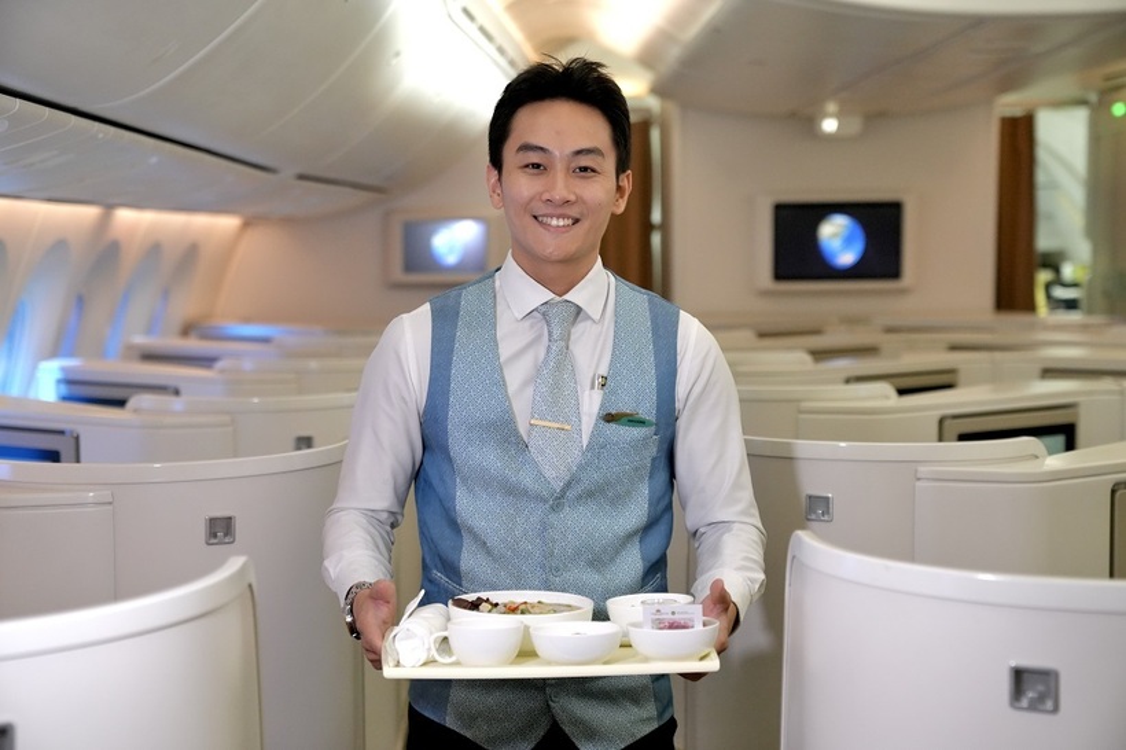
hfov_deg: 33.9
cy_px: 375
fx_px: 1845
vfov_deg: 23.0
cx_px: 563
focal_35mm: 59
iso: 4000
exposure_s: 1/160
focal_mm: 59
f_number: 3.2
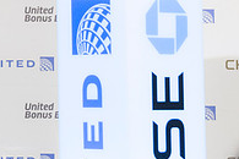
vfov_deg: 5.0
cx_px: -94
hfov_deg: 7.4
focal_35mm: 276
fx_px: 1832
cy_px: -38
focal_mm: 62
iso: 1400
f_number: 2.8
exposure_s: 1/200
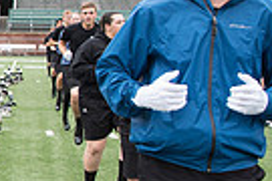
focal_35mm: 103
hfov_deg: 16.8
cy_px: 98
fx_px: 778
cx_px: -199
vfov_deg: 13.3
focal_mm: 24
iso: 640
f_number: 5.6
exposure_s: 1/500
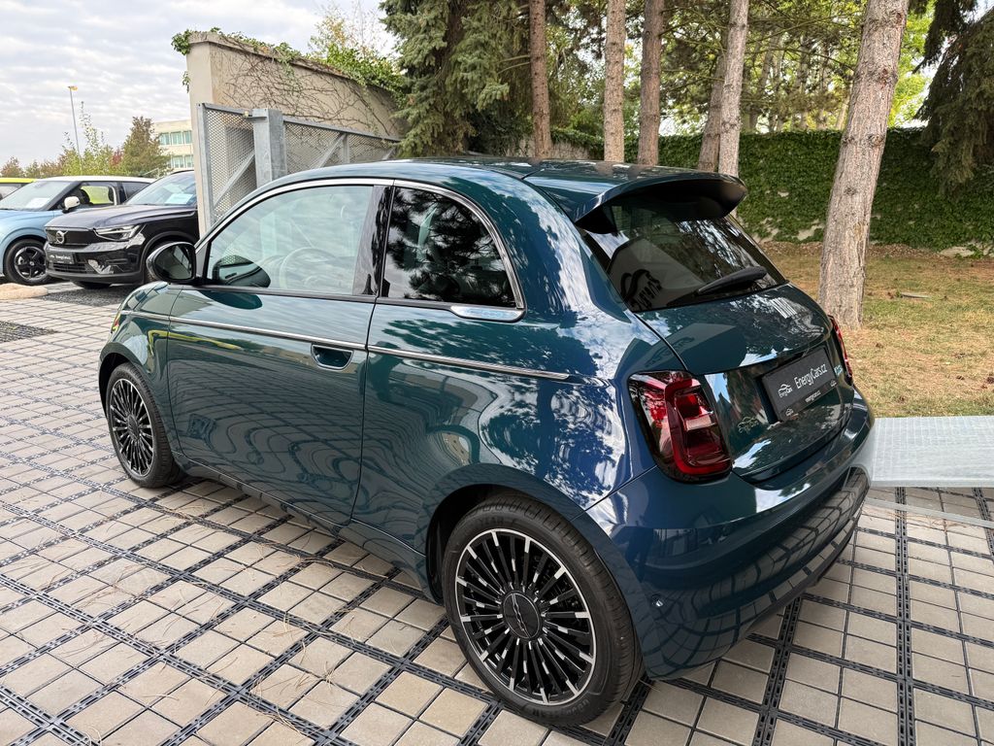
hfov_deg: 71.6
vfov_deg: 56.8
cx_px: 497
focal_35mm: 24
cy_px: 373
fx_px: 689
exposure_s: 1/301
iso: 80
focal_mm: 6.76
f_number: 1.78
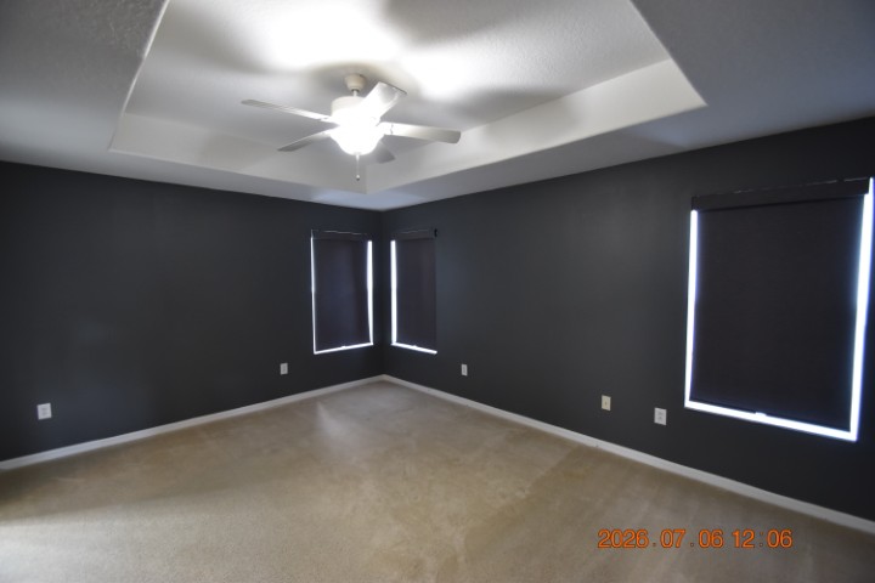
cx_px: 438
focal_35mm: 15
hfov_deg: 100.4
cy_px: 292
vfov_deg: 77.3
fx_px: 365
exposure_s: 1/15
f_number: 3.5
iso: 800
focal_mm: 10
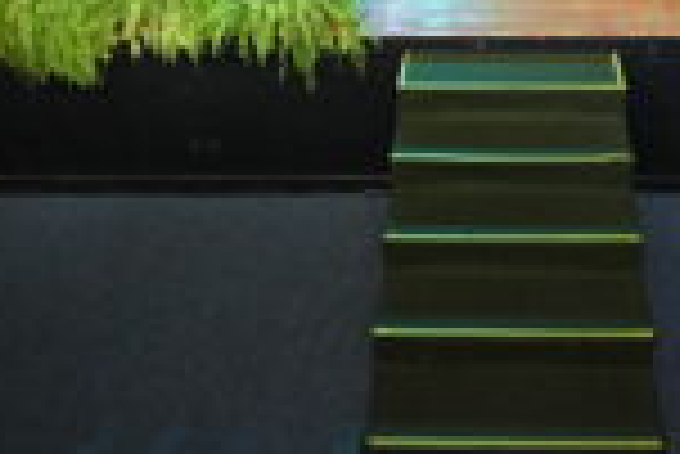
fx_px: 700
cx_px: 509
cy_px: -124
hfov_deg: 49.8
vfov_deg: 29.6
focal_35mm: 37
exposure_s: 1/160
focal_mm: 14
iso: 1000
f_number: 2.8
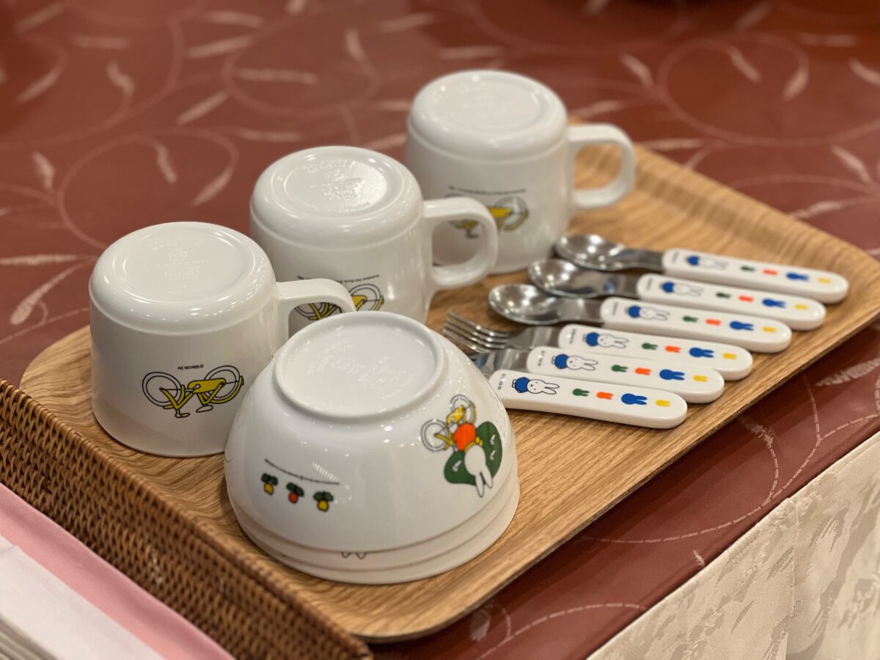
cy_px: 330
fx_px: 1957
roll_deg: -1.4
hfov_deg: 25.3
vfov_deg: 19.1
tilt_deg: -35.0
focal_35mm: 77
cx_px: 440
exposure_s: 1/40
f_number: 2.8
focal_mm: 9
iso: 160
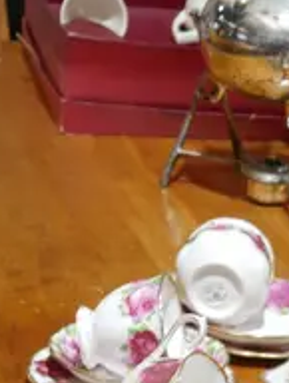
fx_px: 1651
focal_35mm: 149
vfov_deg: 12.2
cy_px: 666
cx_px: 330
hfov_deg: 9.9
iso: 320
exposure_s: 1/60
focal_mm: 14
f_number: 3.5
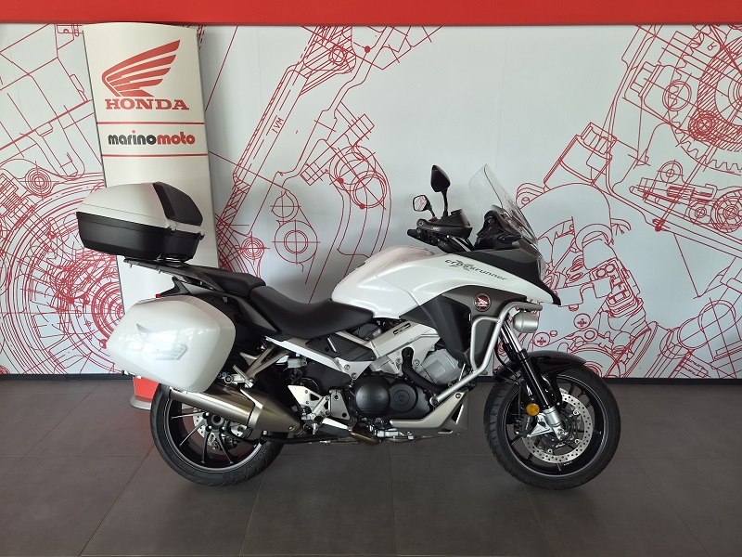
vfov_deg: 58.9
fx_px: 493
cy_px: 278
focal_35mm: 23
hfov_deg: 73.9
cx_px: 371
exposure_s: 1/180
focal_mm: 5.4
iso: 200
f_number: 1.8
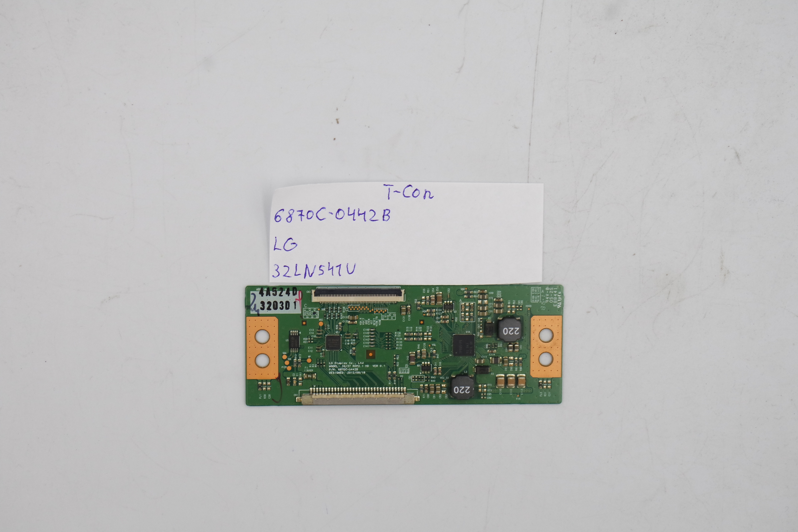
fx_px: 1596
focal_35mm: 72
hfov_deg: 28.1
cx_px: 399
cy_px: 266
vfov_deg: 18.9
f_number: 5.6
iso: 200
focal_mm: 27
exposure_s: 1/160
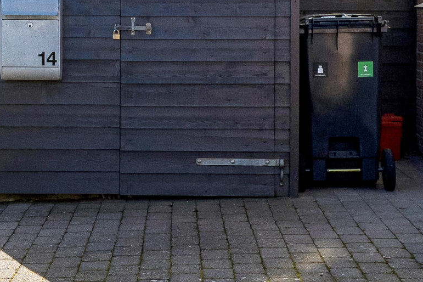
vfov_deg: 12.8
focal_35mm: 105
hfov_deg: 19.4
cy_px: -21
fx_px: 1234
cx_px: 135
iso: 250
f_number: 8
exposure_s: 1/640
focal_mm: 18
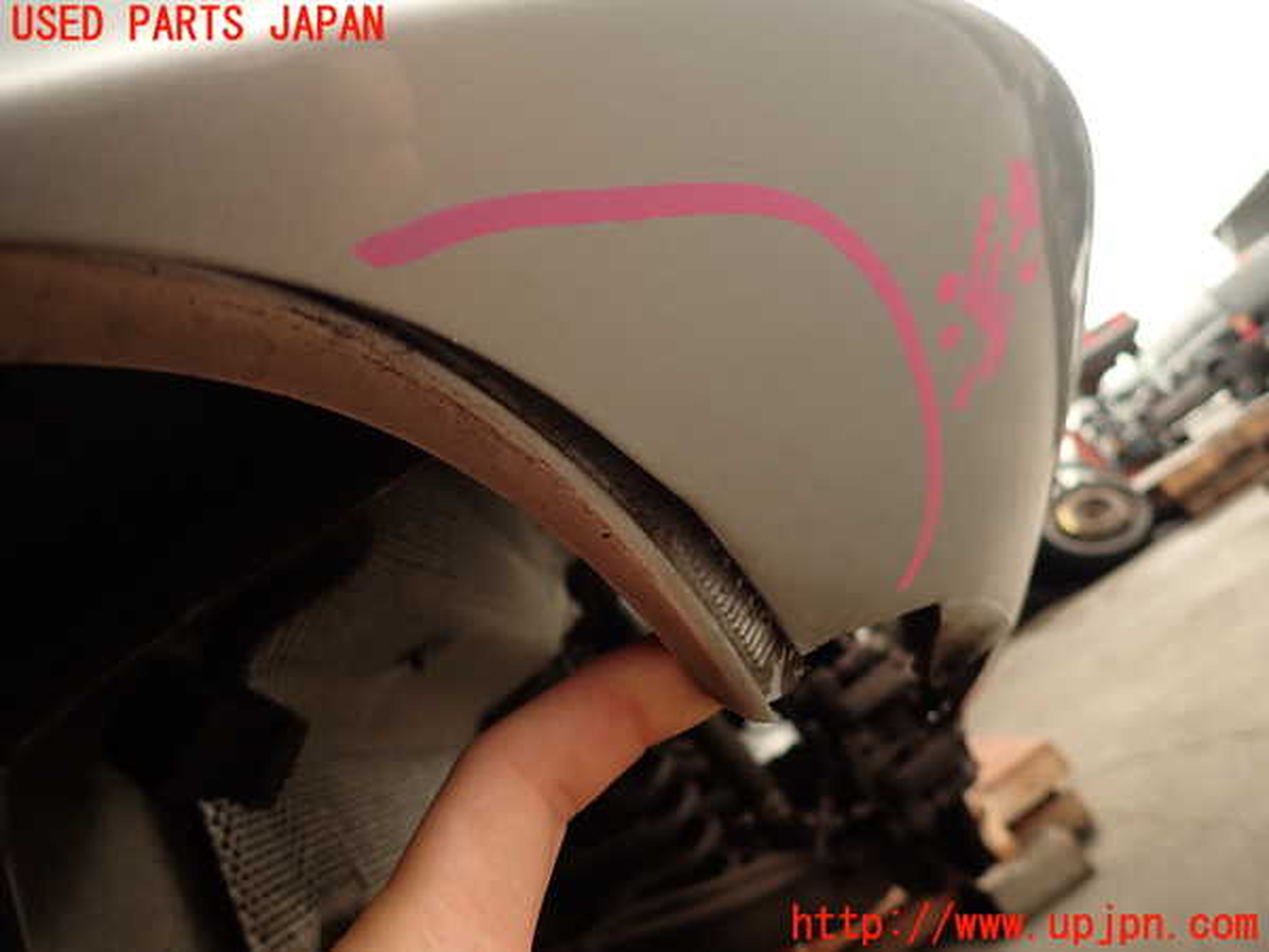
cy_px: 476
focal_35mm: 25
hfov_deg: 69.4
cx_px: 634
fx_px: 916
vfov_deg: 54.9
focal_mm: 4.5
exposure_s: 1/100
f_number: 2
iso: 100
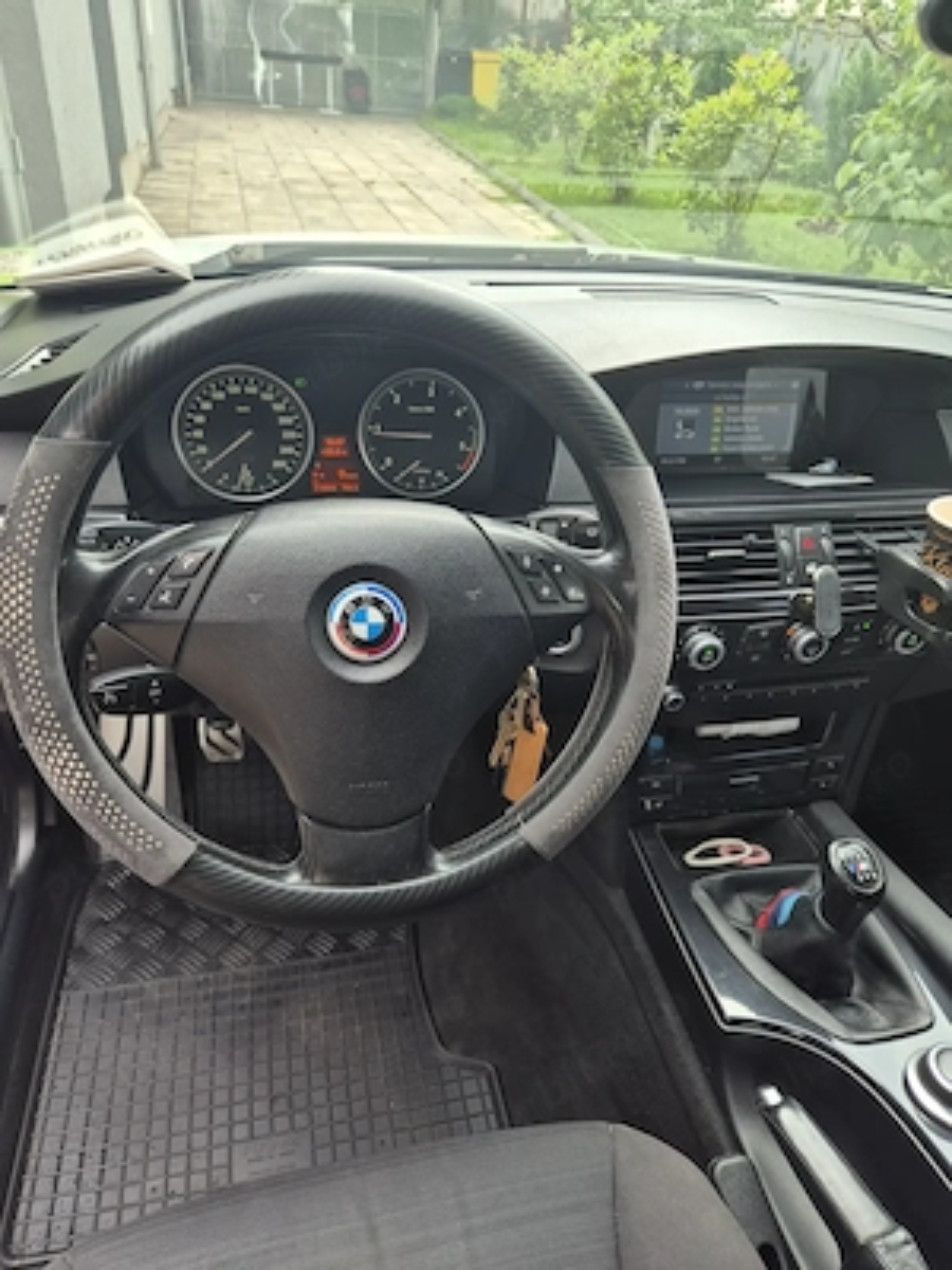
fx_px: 843
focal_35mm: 23
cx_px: 476
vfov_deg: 73.9
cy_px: 635
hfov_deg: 58.9
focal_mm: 5.4
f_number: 1.8
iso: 25
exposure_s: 1/118
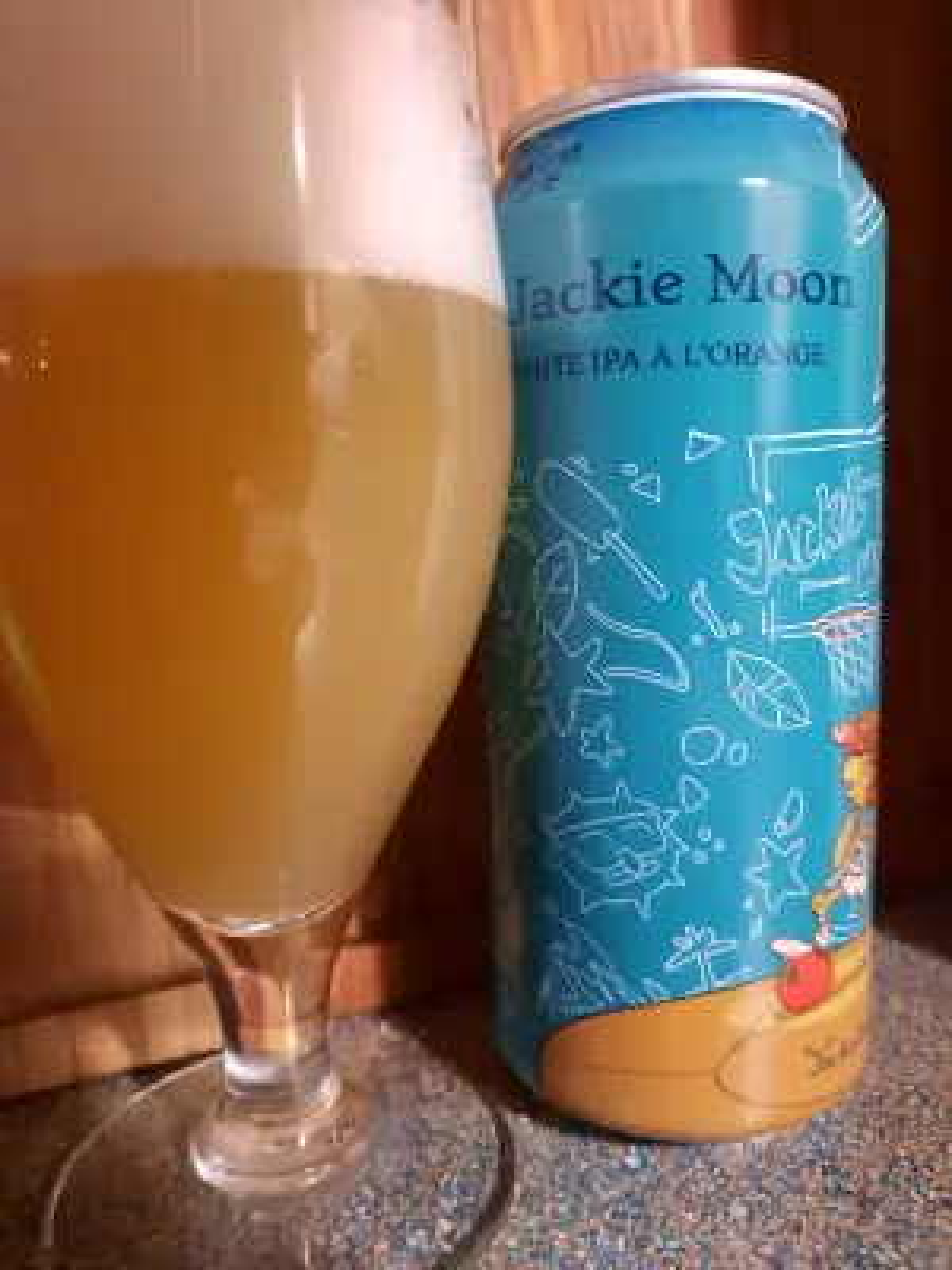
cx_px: 476
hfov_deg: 54.9
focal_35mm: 25
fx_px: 917
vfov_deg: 69.4
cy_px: 635
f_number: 2
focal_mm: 4.6
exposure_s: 1/24
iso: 400
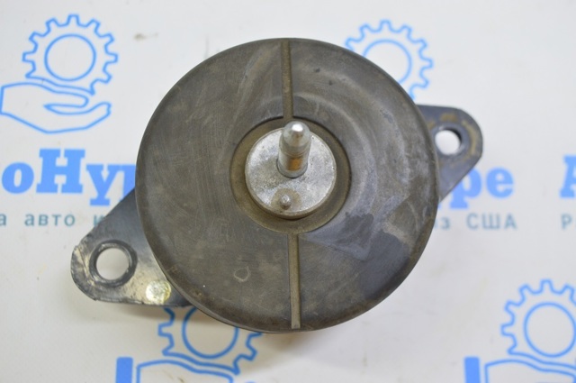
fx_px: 719
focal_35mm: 45
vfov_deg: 29.8
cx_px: 288
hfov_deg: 43.7
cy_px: 192
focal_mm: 30
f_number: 5.6
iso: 400
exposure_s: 1/20
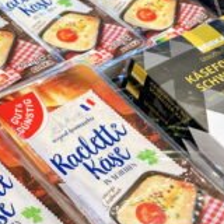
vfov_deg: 18.7
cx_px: -83
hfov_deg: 17.3
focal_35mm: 93
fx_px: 681
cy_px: 106
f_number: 1.8
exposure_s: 1/100
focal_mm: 3.99
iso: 40
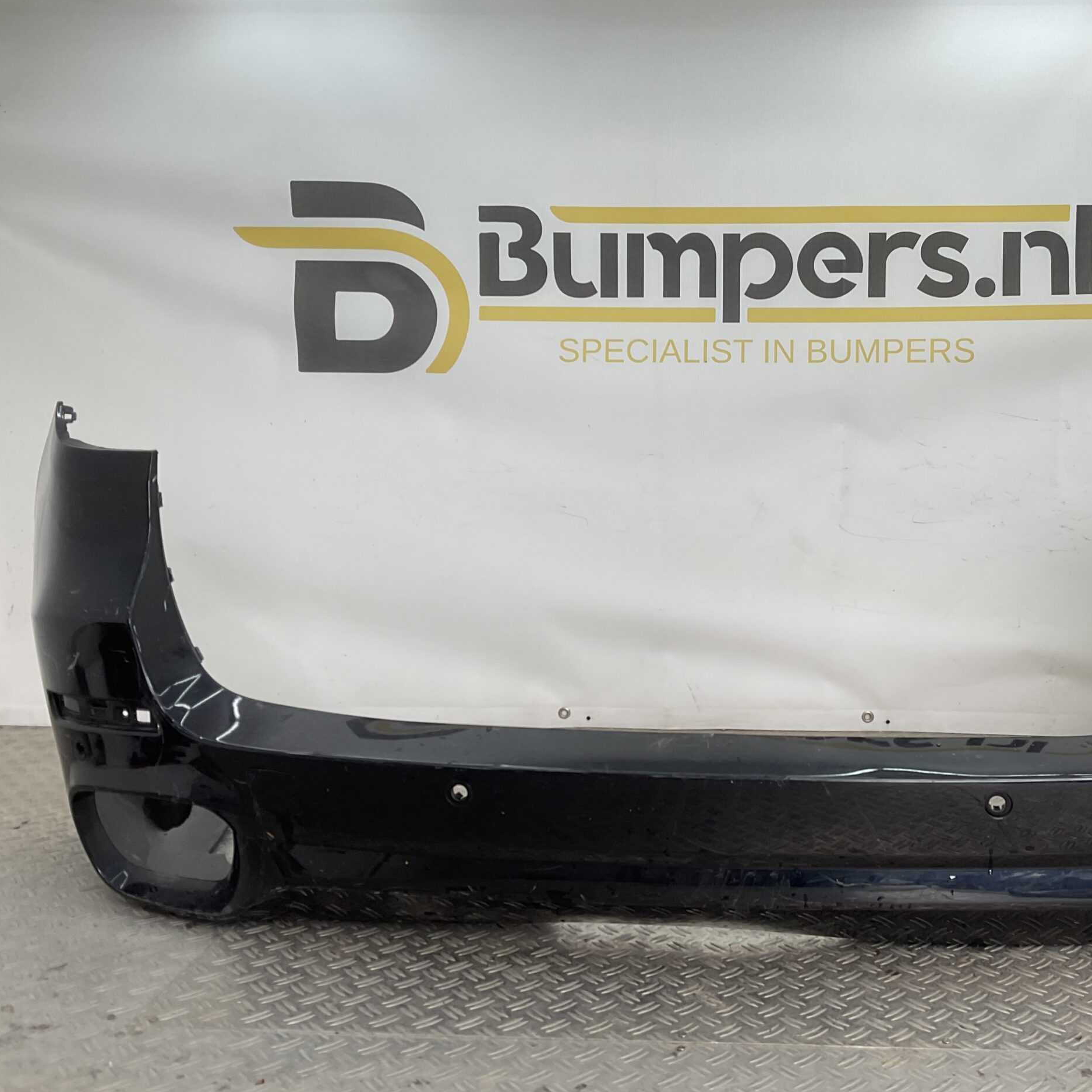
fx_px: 1249
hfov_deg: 46.4
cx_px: 742
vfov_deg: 47.2
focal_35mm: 35
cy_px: 547
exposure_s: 1/214
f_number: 1.8
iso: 16
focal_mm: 3
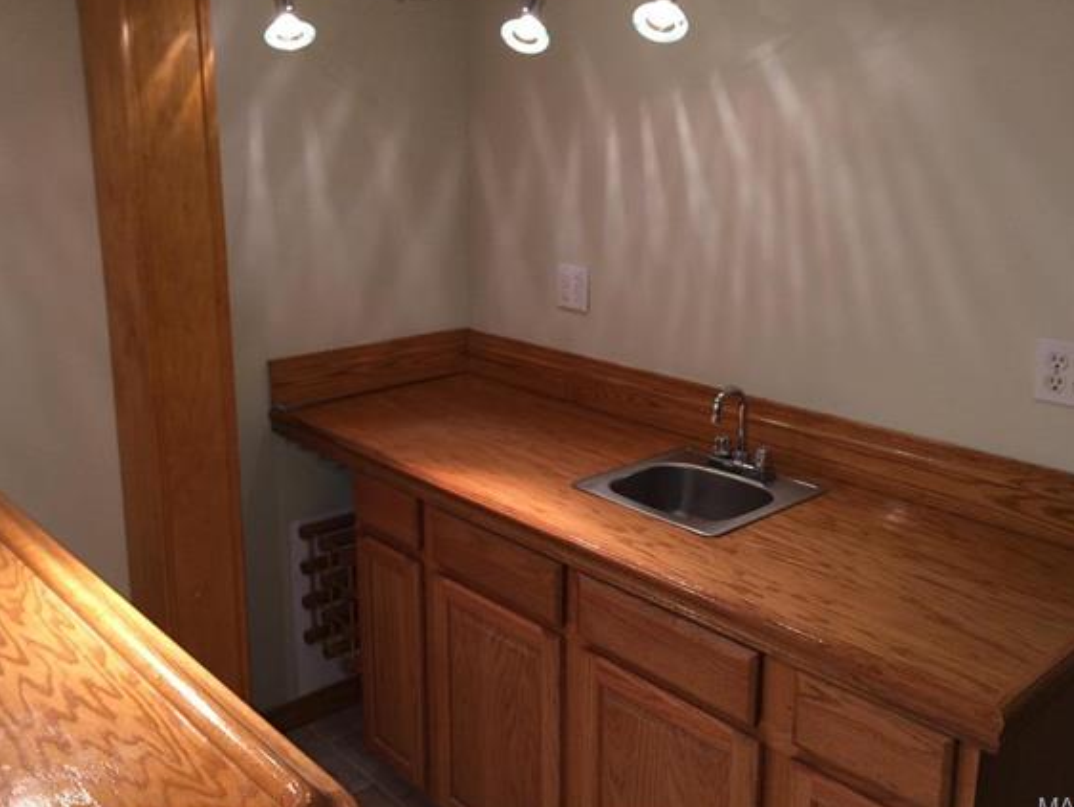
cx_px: 516
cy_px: 367
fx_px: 1024
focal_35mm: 33
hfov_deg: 55.3
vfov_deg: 42.9
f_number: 2.2
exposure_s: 1/30
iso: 64
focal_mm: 4.15
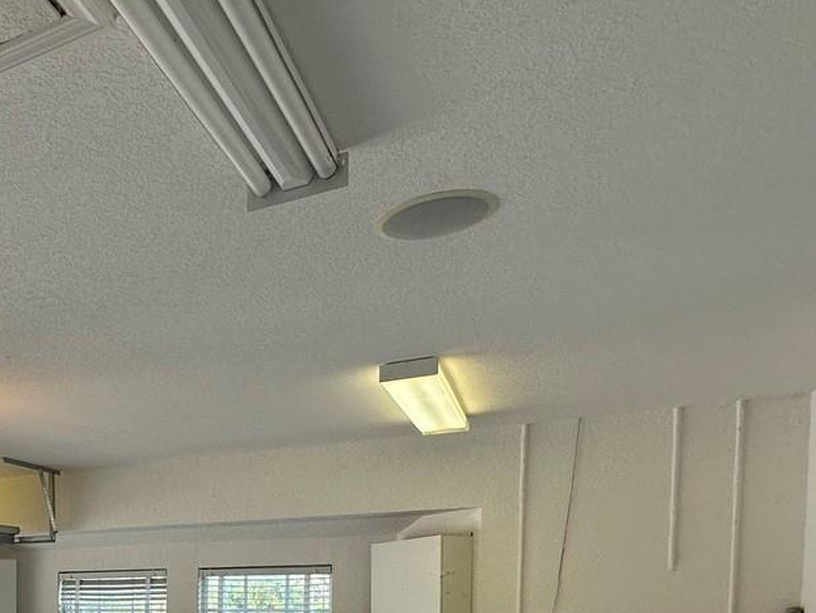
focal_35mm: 36
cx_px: -9
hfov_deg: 43.6
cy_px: 655
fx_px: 849
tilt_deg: -4.0
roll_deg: -0.1
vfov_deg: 34.8
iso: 64
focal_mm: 2.22
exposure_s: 1/120
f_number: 2.2
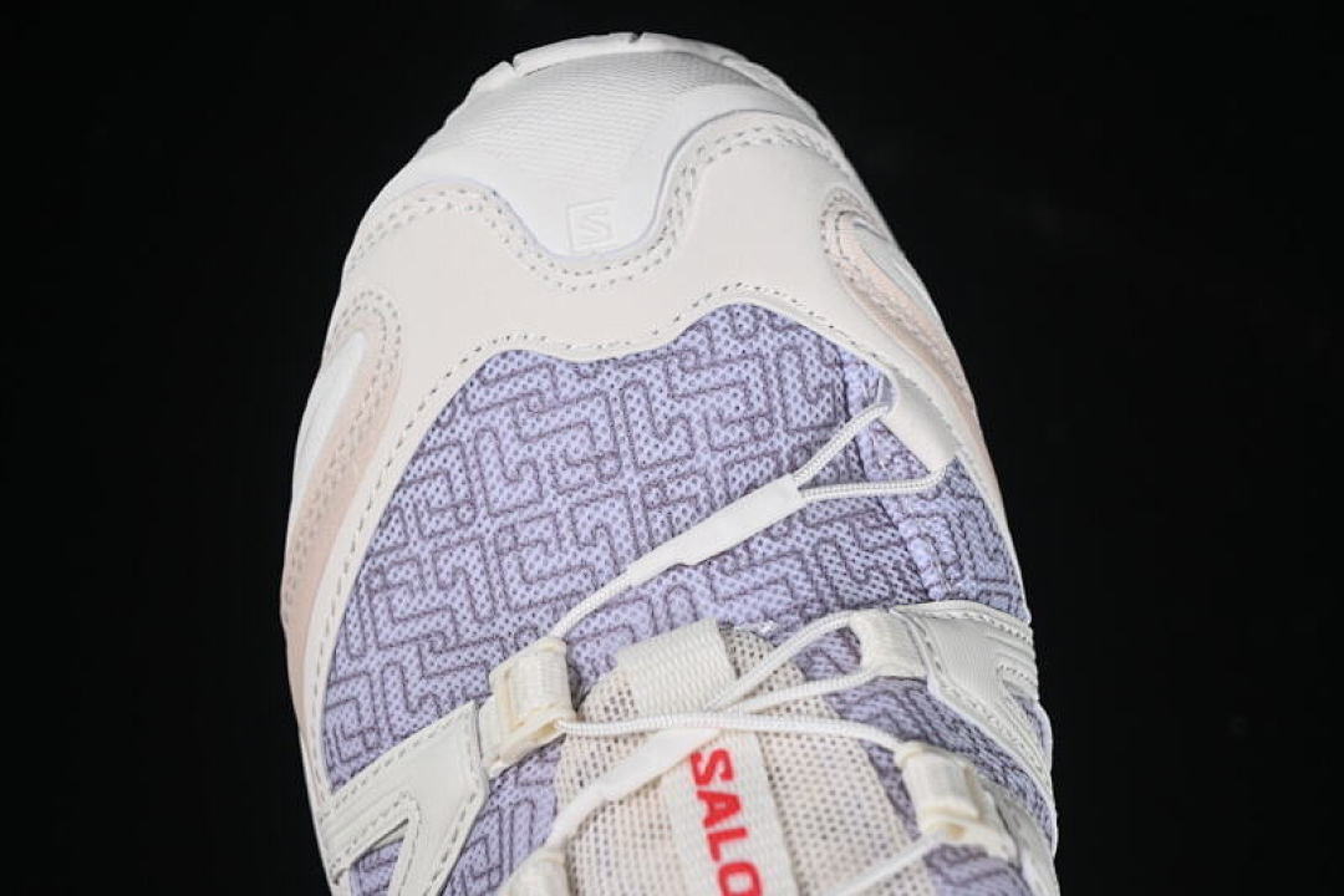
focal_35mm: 75
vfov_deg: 18.2
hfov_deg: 27.0
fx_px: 2800
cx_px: 672
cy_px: 448
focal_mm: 50
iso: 160
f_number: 7.1
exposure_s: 1/80
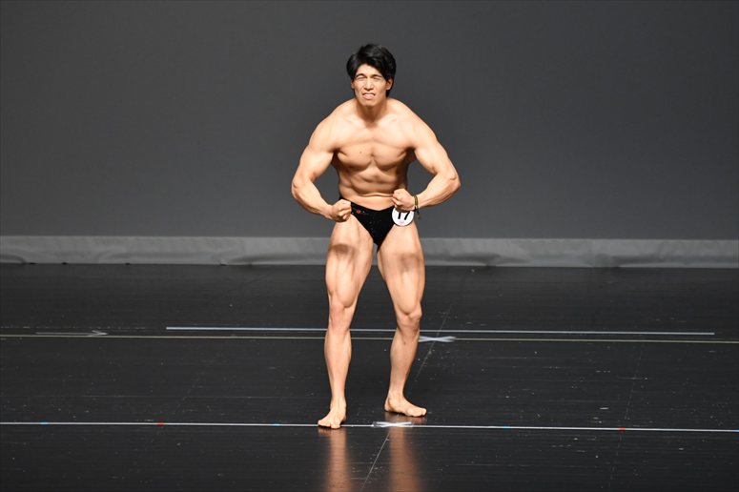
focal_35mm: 315
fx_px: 6463
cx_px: 370
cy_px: 246
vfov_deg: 4.4
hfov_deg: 6.5
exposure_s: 1/400
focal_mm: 210
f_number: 5.6
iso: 2500
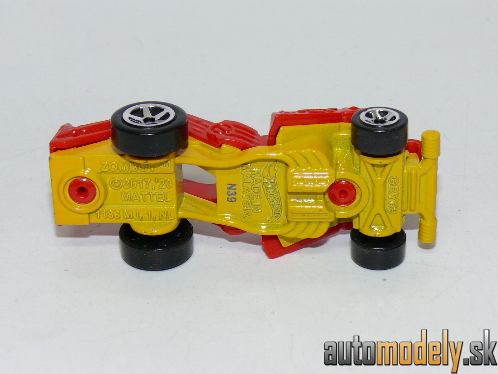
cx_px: 249
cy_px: 187
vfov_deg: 14.5
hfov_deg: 19.3
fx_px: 1467
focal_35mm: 102
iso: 100
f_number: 4
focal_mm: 13.3
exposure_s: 1/30
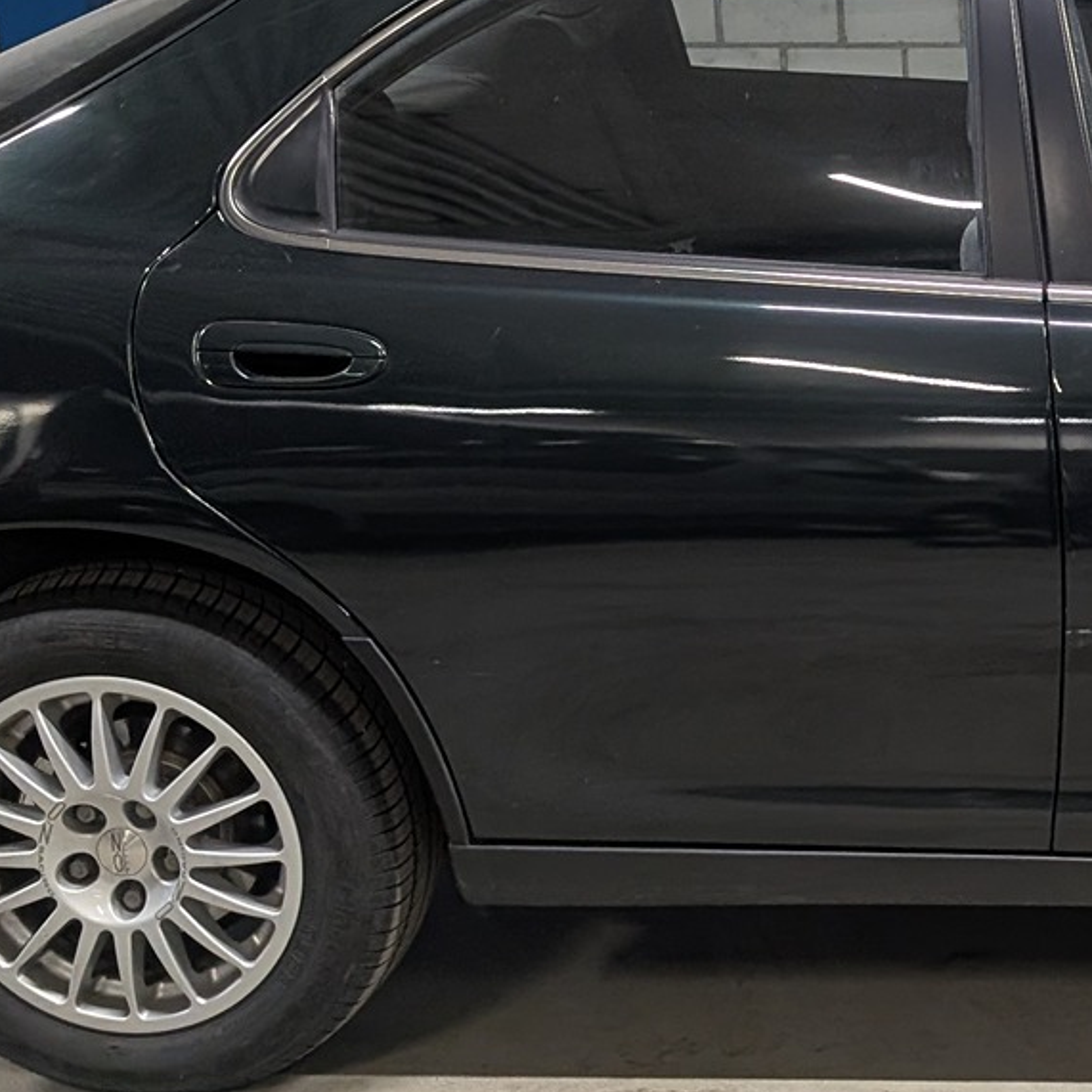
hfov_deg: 21.4
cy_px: 354
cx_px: 1323
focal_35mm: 75
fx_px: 2677
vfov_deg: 22.9
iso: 503
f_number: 1.68
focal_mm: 6.9
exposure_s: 1/144
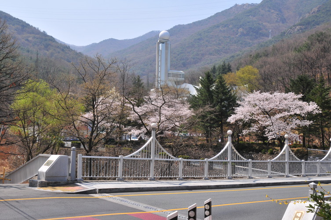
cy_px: 110
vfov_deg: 26.4
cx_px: 166
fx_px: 468
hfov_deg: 38.9
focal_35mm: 51
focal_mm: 34
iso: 320
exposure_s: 1/160
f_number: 20
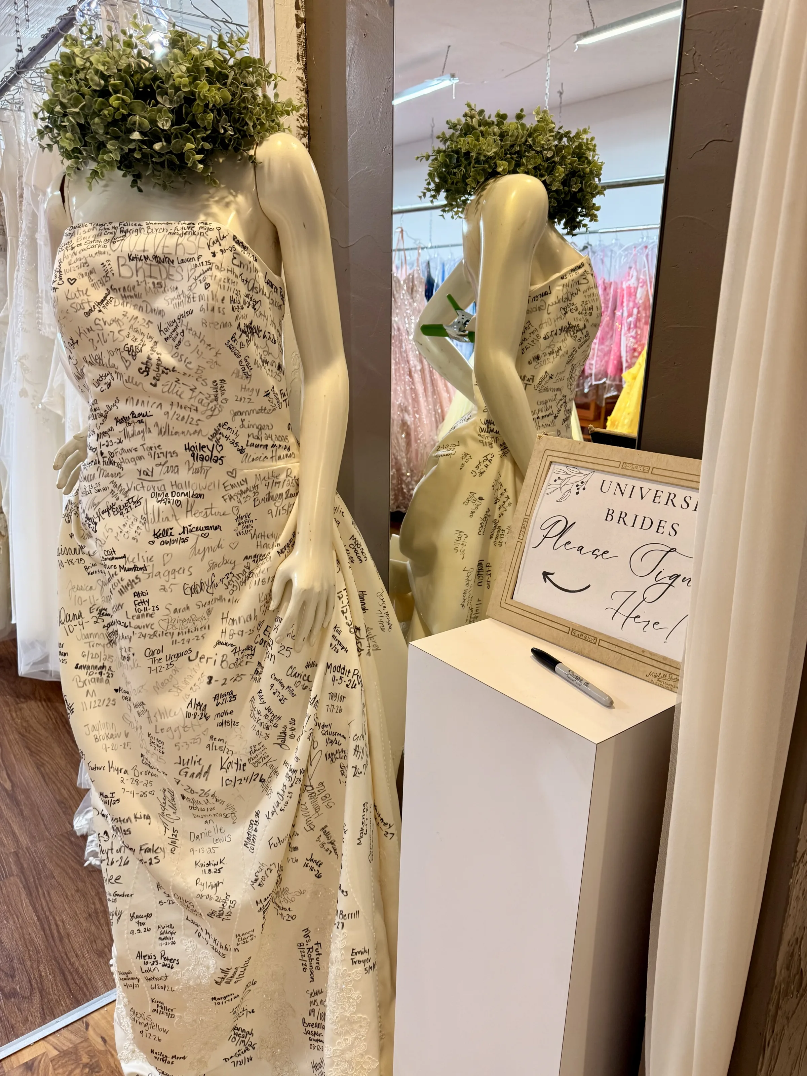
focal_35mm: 24
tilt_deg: -15.1
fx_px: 746
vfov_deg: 71.6
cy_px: 538
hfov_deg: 56.8
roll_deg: -1.1
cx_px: 404
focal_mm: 6.76
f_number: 1.78
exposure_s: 1/60
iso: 125
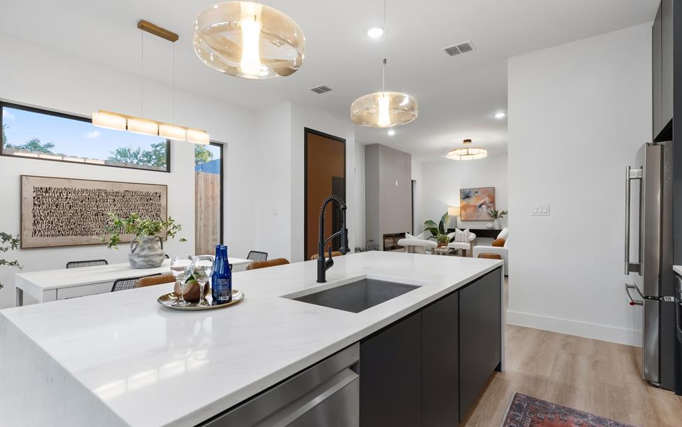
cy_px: 209
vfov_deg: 65.0
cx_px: 334
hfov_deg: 91.1
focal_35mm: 18
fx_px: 335
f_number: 10
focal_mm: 17
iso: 400
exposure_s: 1/4
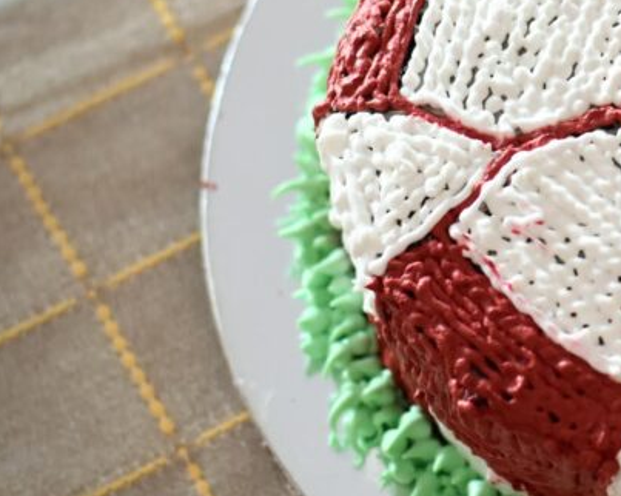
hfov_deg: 10.6
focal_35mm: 179
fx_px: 3288
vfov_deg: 8.6
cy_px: 134
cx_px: 783
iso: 800
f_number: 2.8
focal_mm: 50
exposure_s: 1/60
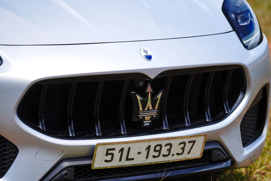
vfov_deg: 9.7
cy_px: 90
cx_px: 136
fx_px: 1069
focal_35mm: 142
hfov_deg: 14.4
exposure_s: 1/1000
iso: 100
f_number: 4
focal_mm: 142
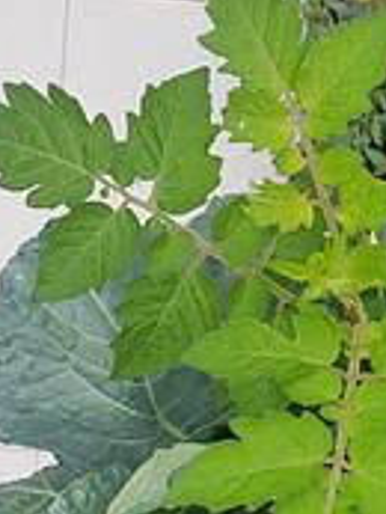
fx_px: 891
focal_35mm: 60
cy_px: 541
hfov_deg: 23.4
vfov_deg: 29.5
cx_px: 389
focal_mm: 4.2
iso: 40
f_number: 1.7
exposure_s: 1/286
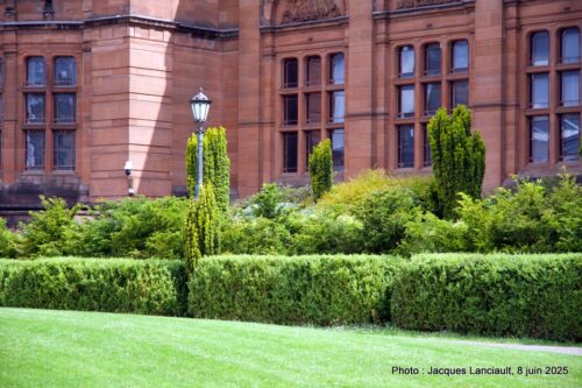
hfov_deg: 19.5
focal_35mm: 105
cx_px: 291
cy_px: 194
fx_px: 1697
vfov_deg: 13.0
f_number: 4.5
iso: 100
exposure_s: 1/160
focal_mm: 70
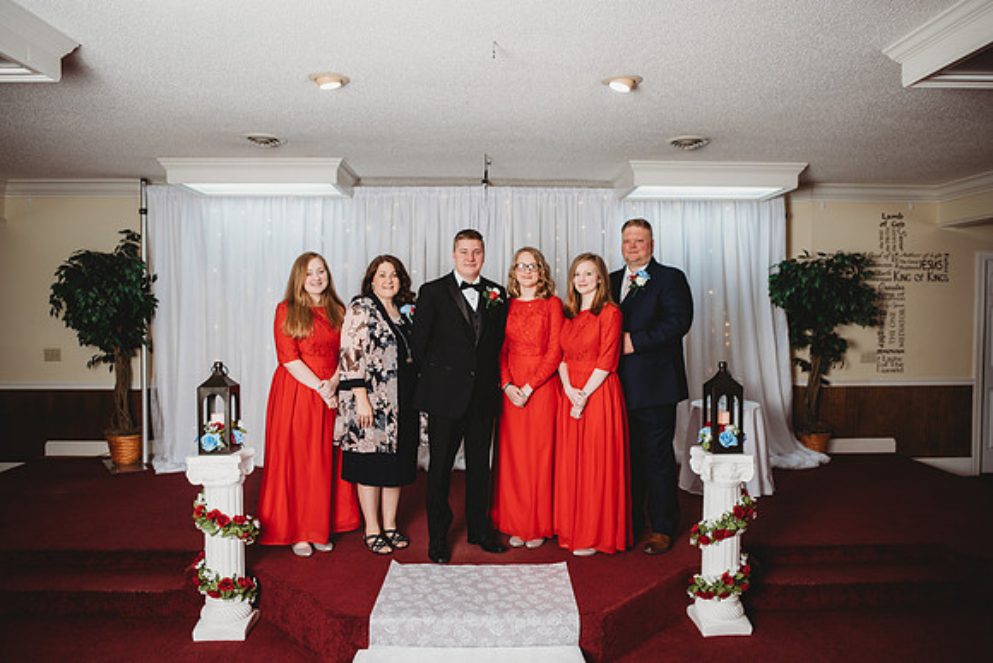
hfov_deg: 73.7
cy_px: 332
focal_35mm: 24
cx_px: 496
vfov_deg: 53.2
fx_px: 662
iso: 100
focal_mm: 24
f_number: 2.8
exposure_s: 1/160
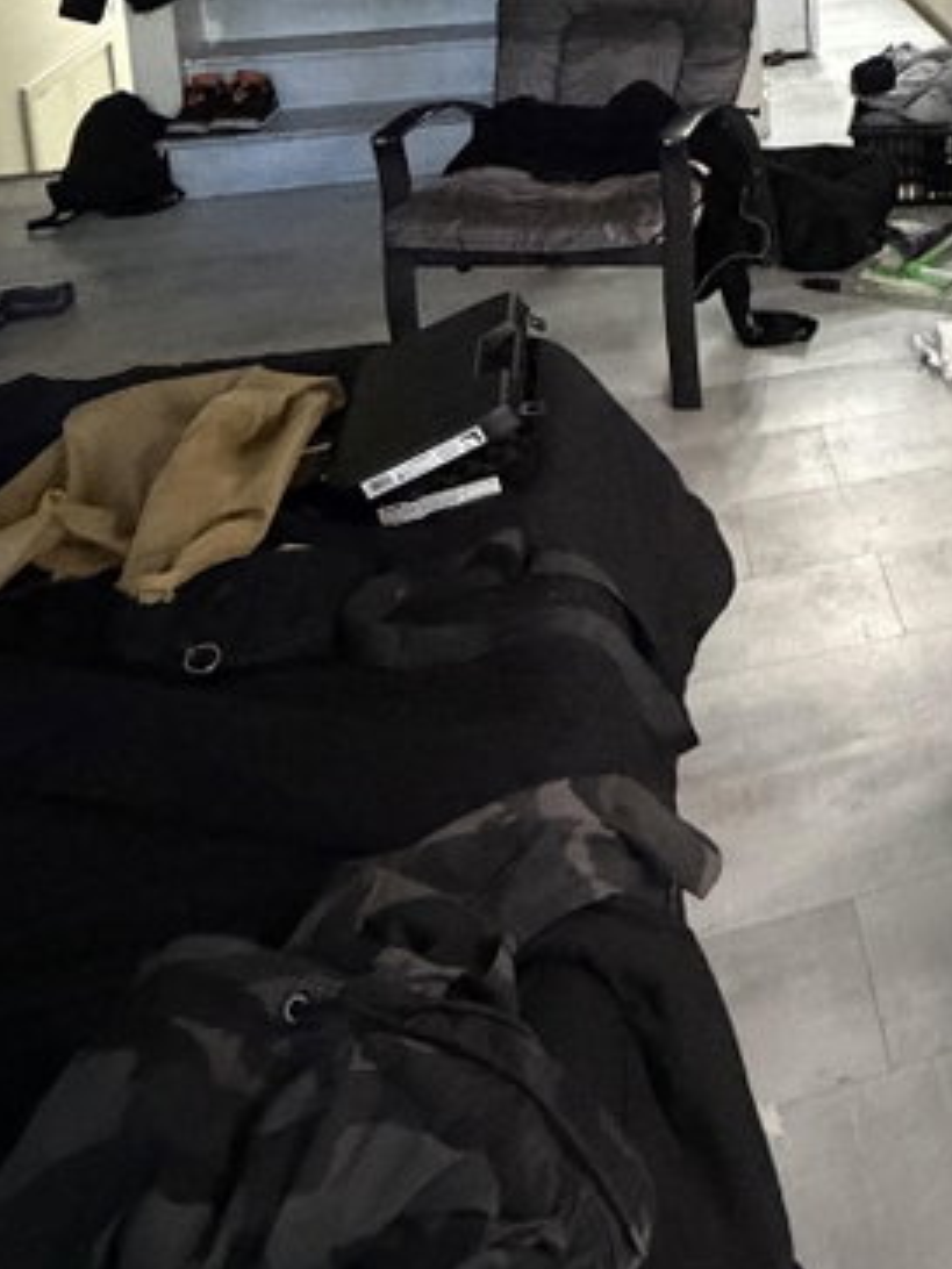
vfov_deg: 39.5
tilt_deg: -10.0
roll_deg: +0.7
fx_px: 1503
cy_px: -40
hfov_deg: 30.5
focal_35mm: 41
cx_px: 1102
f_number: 2.2
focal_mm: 2.22
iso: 1250
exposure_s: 1/46
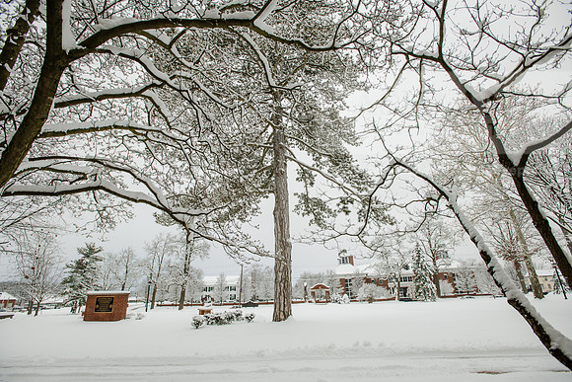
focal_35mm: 17
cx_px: 286
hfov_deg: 93.3
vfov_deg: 70.5
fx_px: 270
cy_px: 191
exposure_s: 1/320
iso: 200
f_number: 5.6
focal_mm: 17
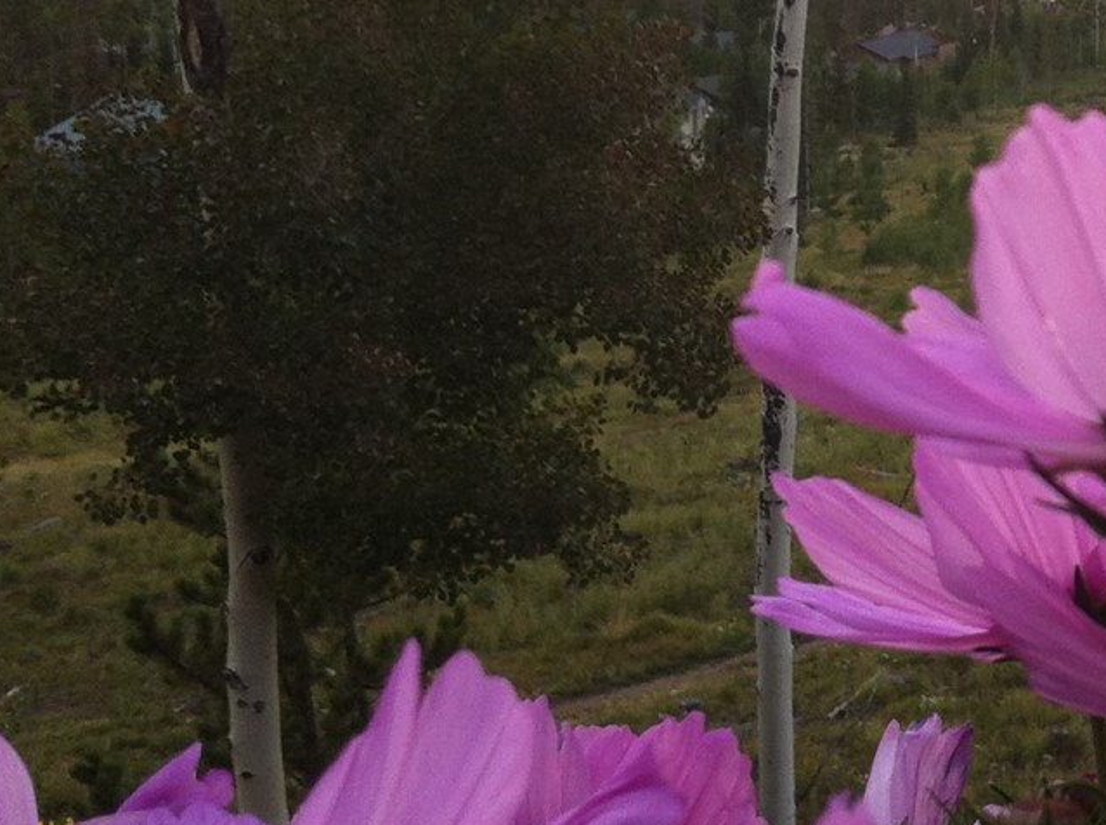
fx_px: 2806
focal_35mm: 88
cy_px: 122
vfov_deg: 16.6
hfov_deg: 21.0
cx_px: 1268
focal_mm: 3.85
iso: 80
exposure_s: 1/120
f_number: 2.8
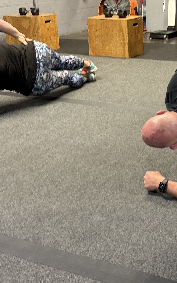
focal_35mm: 60
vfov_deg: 33.6
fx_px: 463
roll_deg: +0.4
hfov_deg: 21.2
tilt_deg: -18.8
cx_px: 155
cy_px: 84
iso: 640
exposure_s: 1/60
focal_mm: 6.76
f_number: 1.78
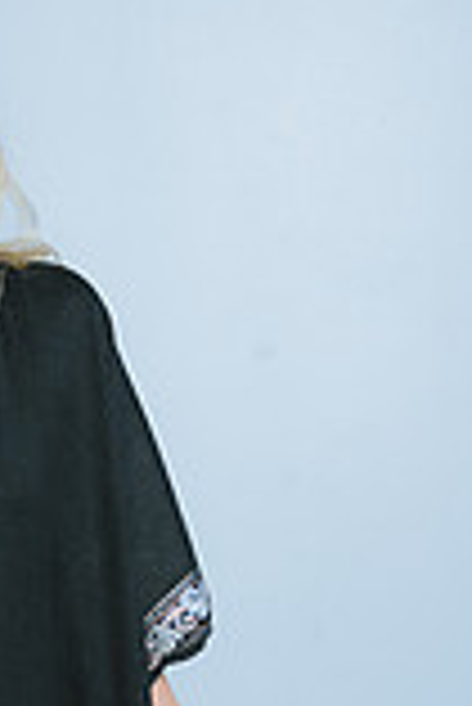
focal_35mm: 243
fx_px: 4768
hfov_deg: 5.6
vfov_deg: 8.4
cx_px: -162
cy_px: 571
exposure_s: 1/160
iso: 100
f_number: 4
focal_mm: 85
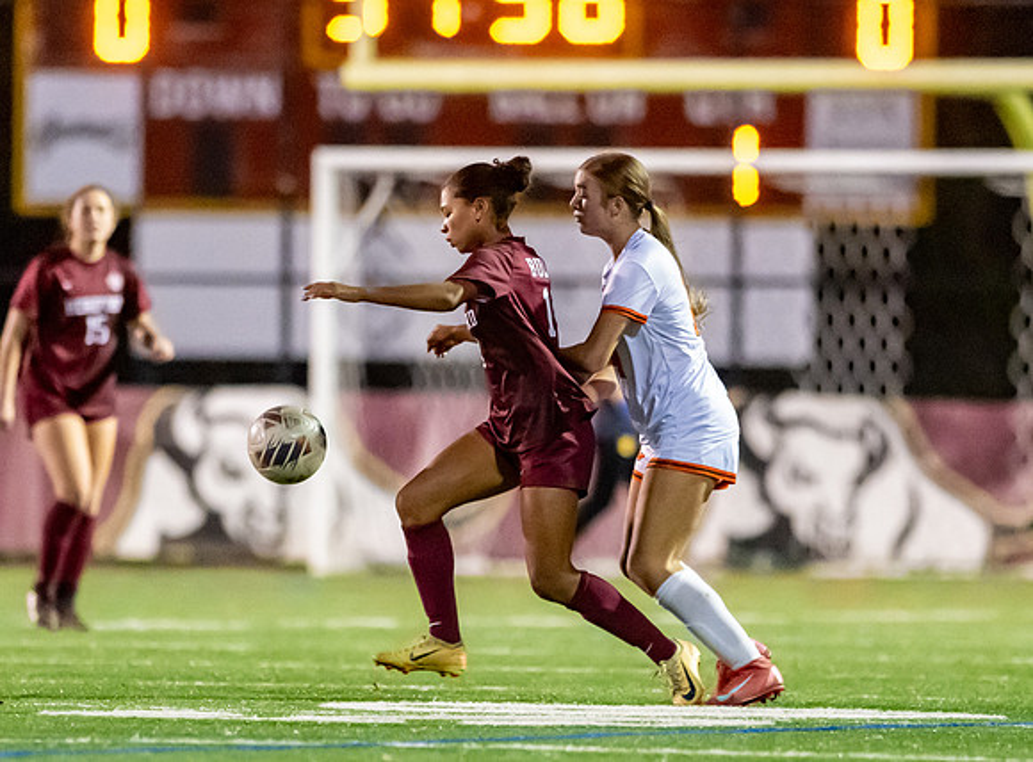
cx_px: 578
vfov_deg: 2.5
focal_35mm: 584
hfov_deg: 3.4
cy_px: 438
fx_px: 17341
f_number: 2.8
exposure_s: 1/640
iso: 20000
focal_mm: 300
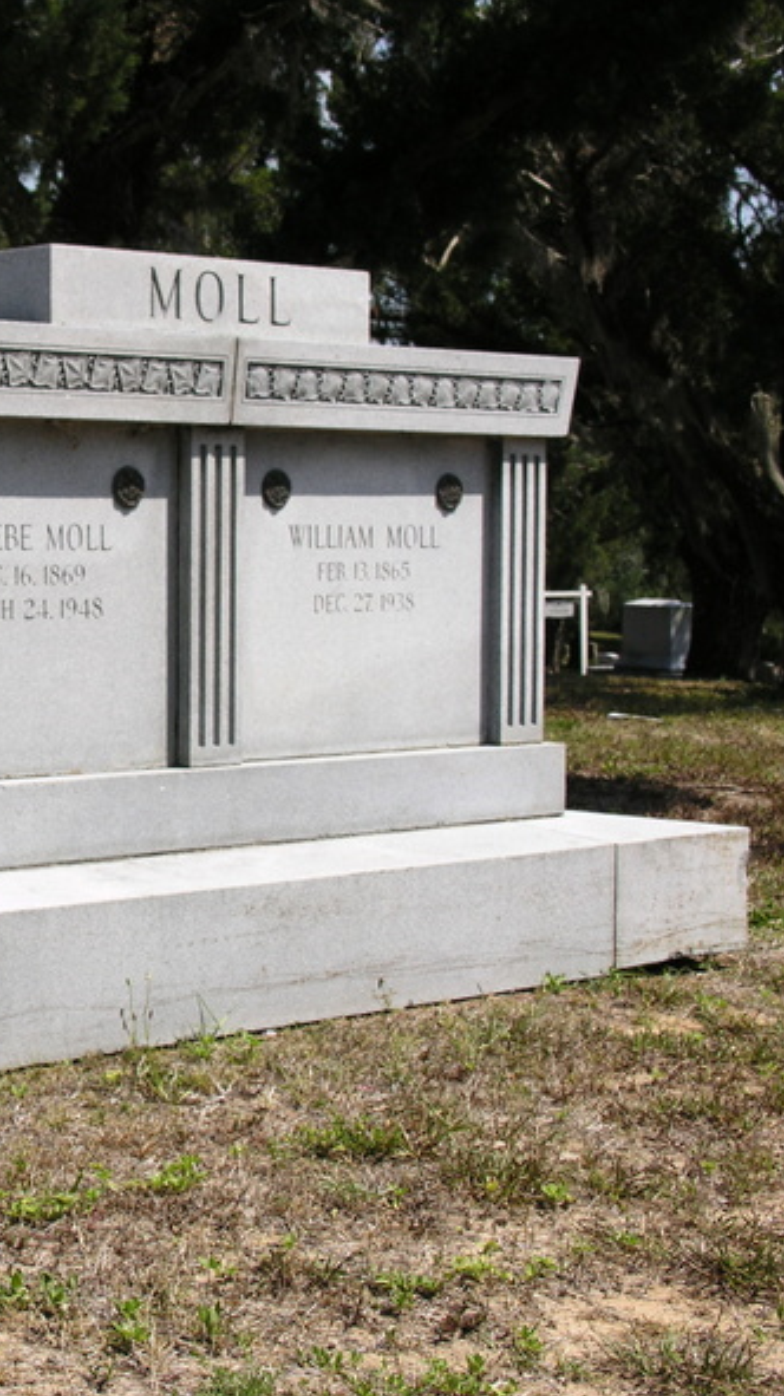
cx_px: -7
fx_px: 2701
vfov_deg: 29.0
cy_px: 699
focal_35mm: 73
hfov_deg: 16.2
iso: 50
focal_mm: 12.7
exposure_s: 1/380
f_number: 4.9
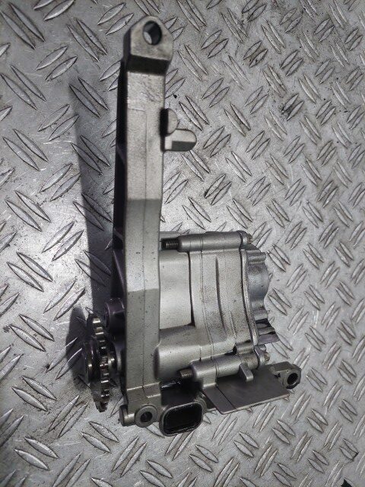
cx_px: 182
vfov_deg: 69.4
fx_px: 351
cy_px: 244
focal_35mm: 25
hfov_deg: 54.9
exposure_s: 1/100
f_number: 1.8
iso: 80
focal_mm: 5.23
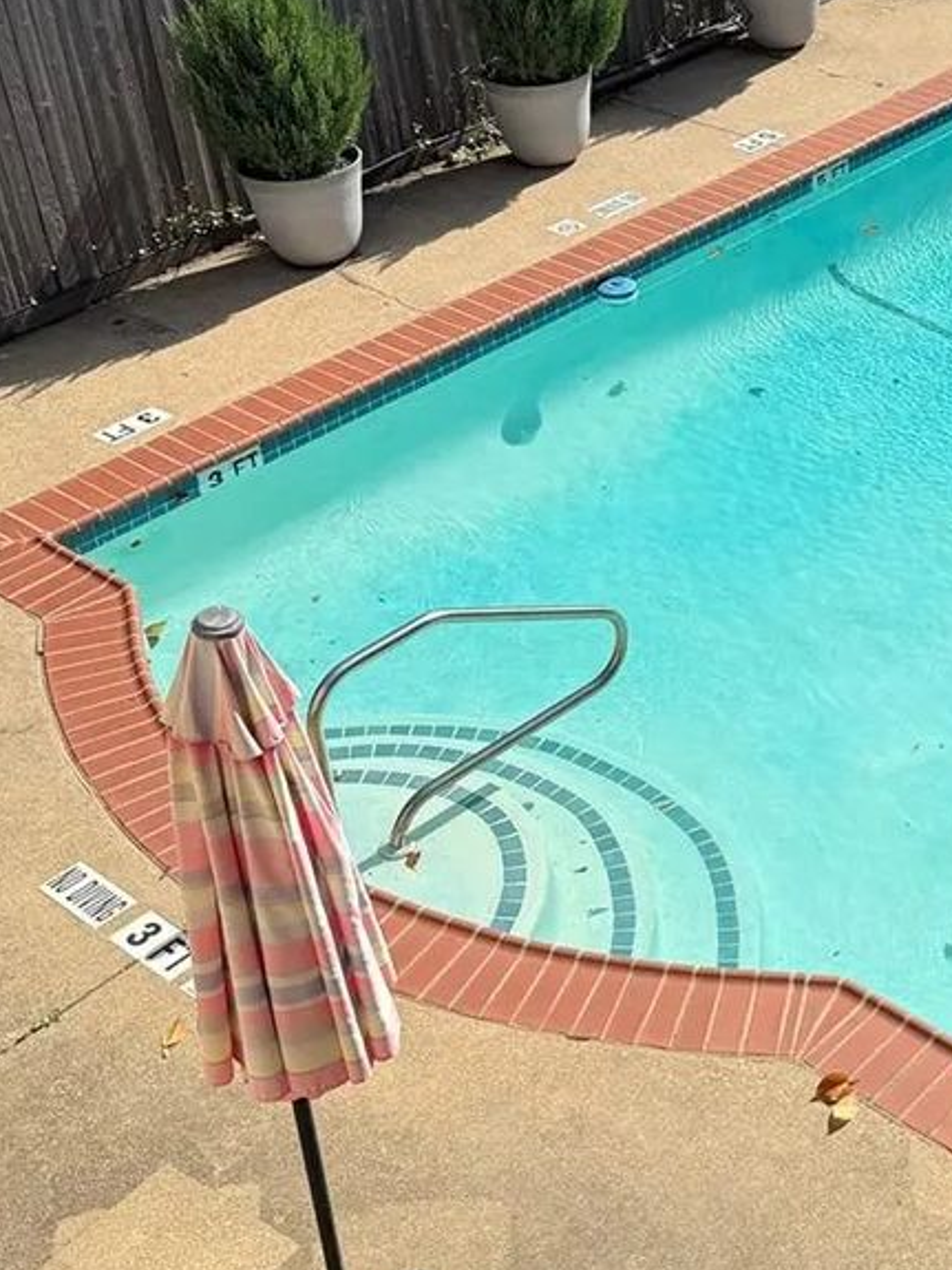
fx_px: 2091
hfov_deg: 23.8
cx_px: 1087
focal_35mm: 57
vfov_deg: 33.8
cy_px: 613
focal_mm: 6.76
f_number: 1.78
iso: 80
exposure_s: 1/4405
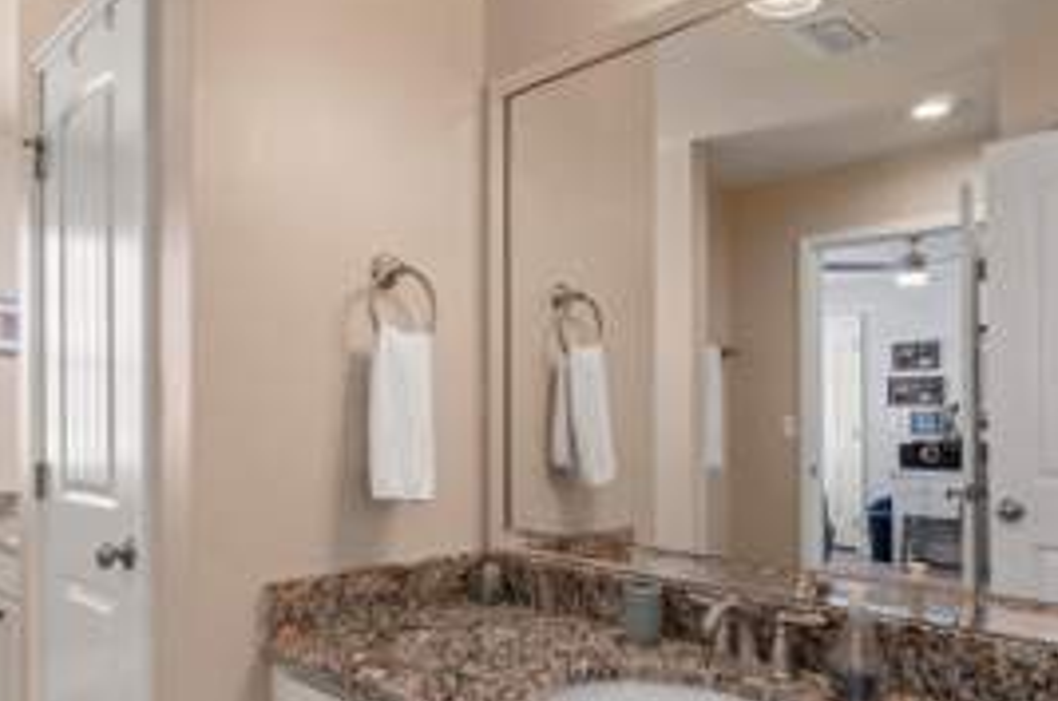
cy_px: 414
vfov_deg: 47.5
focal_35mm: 27
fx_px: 792
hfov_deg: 67.3
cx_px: 468
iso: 400
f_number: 8
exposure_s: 1/4
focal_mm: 10
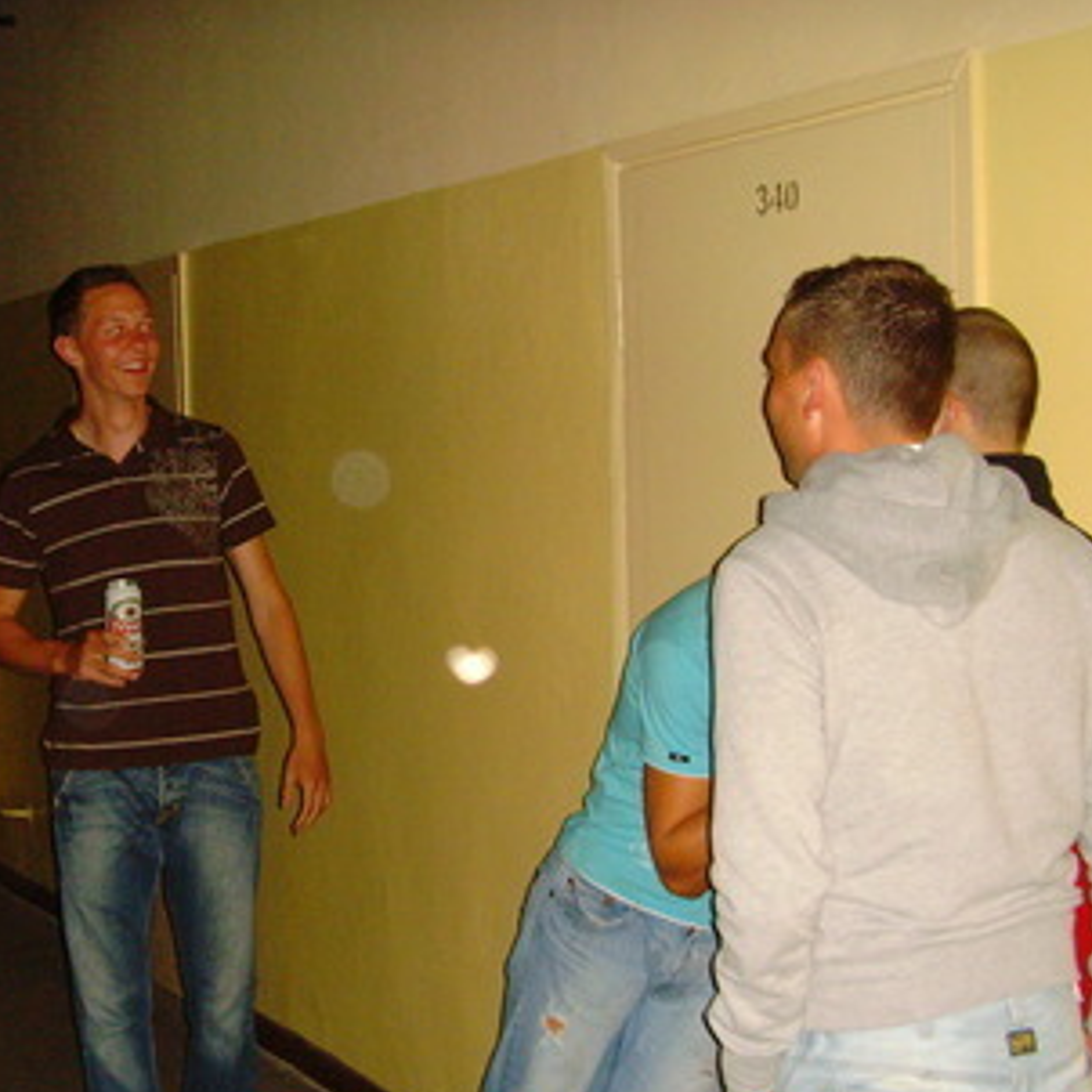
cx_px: 340
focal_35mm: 57
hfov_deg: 29.8
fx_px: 2034
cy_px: 635
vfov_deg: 30.0
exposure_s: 1/45
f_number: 3.5
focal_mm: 6.6
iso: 400
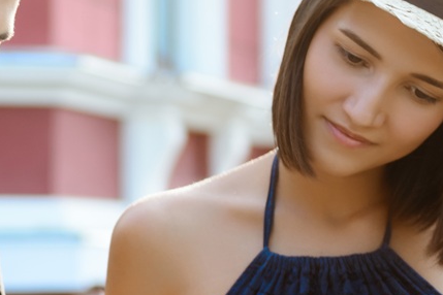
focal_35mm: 233
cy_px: 321
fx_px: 2867
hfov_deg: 8.7
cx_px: -93
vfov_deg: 5.9
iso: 100
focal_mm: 50
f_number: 2.8
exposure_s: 1/250
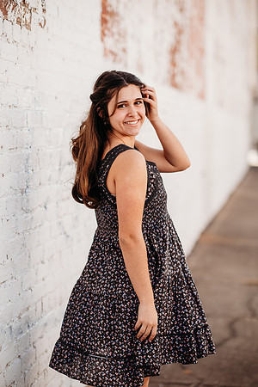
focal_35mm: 85
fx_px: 914
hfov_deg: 16.1
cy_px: 194
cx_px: 129
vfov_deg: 23.9
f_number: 2.2
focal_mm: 85
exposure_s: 1/800
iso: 100
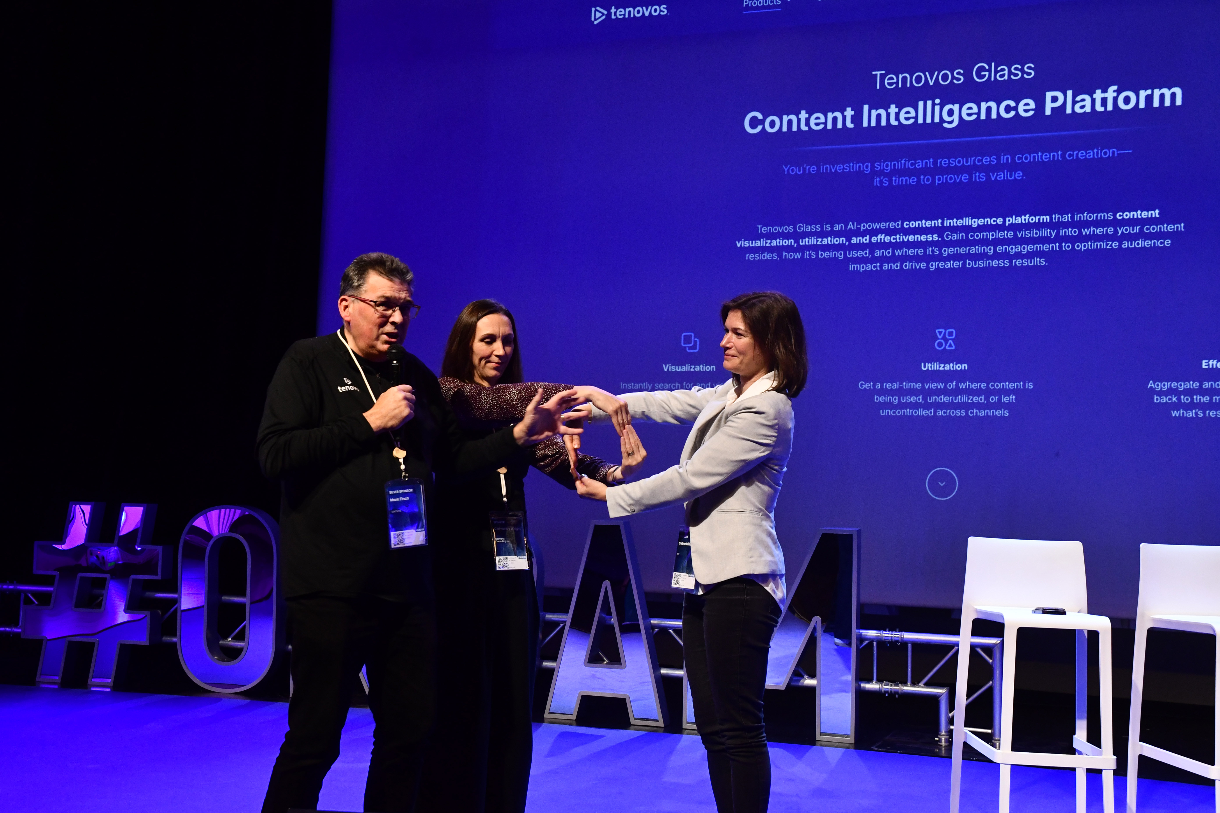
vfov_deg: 29.9
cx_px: 610
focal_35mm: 45
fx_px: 1525
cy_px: 406
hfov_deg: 43.6
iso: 2000
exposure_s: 1/125
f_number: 5.6
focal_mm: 30
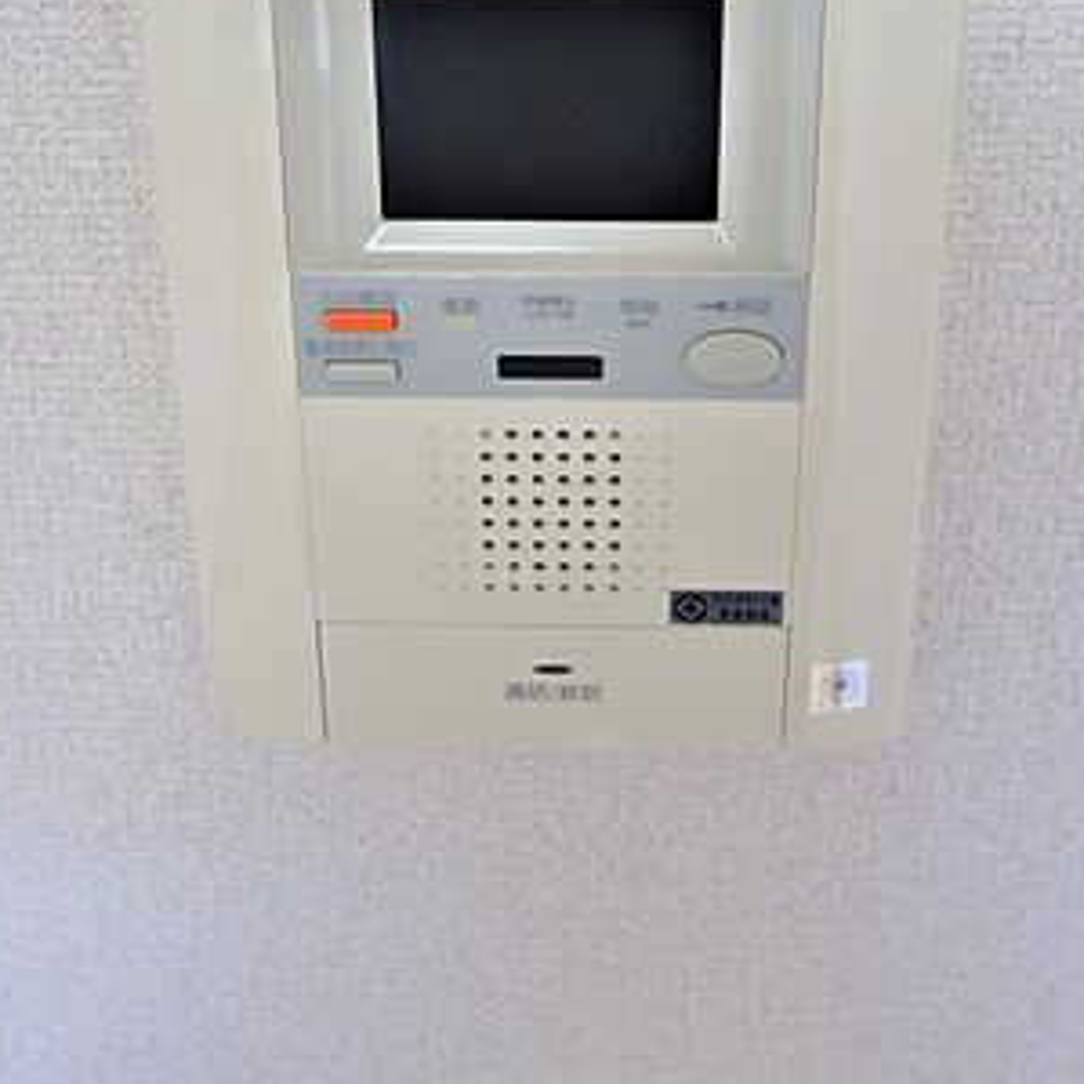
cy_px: 272
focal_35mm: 49
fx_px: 1736
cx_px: 531
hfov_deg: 34.7
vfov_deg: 34.0
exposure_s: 1/40
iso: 200
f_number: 4.5
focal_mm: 24
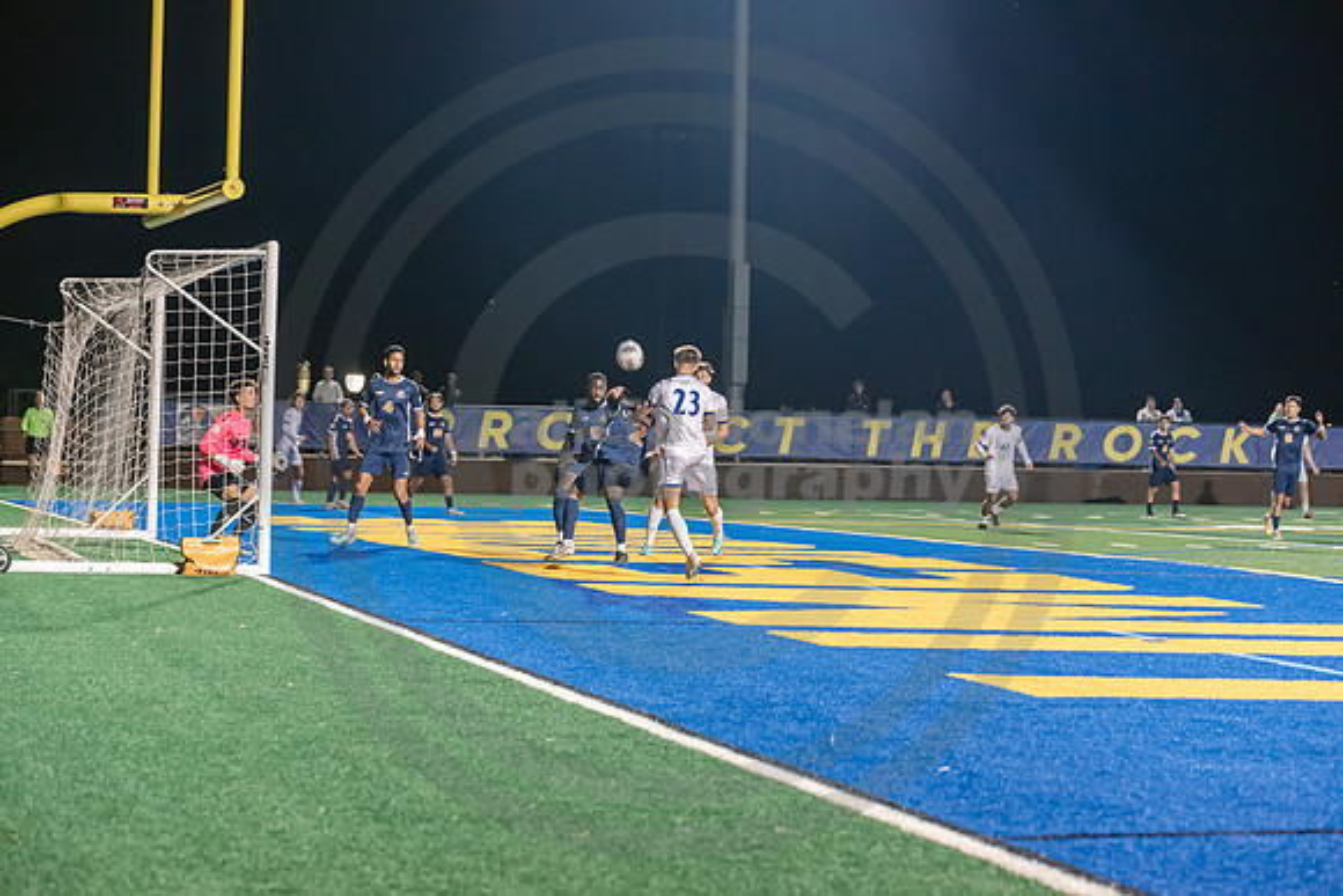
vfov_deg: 13.7
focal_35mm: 100
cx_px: 672
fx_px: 3731
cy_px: 448
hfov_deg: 20.4
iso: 3200
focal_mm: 100
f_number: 3.5
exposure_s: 1/320
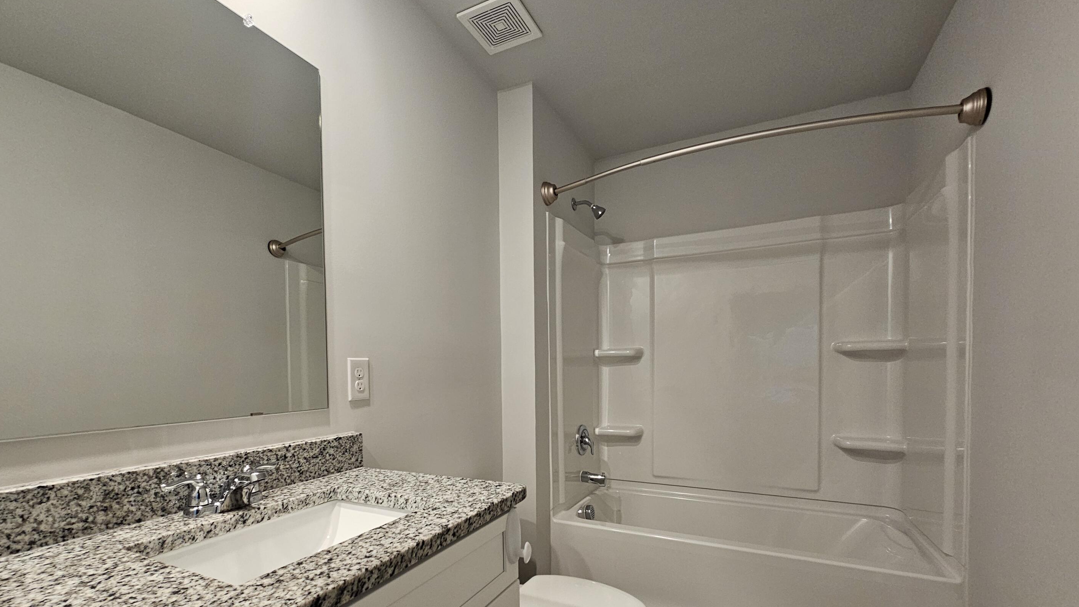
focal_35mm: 15
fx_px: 429
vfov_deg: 69.5
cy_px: 377
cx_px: 520
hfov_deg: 103.0
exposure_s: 1/60
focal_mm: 2.2
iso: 250
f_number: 2.2
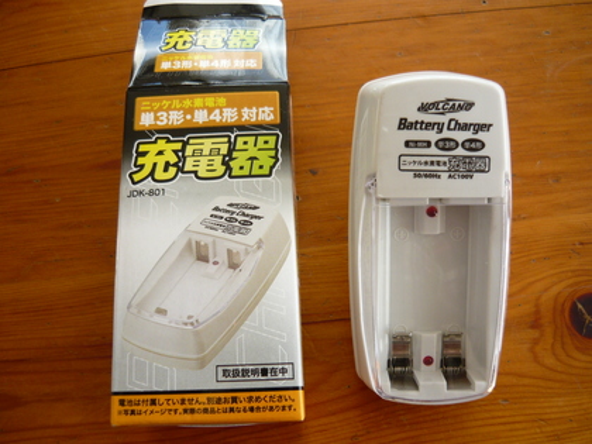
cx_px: 296
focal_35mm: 33
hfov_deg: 55.4
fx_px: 564
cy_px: 222
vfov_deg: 42.9
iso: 100
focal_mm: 5.5
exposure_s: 1/125
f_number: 2.8
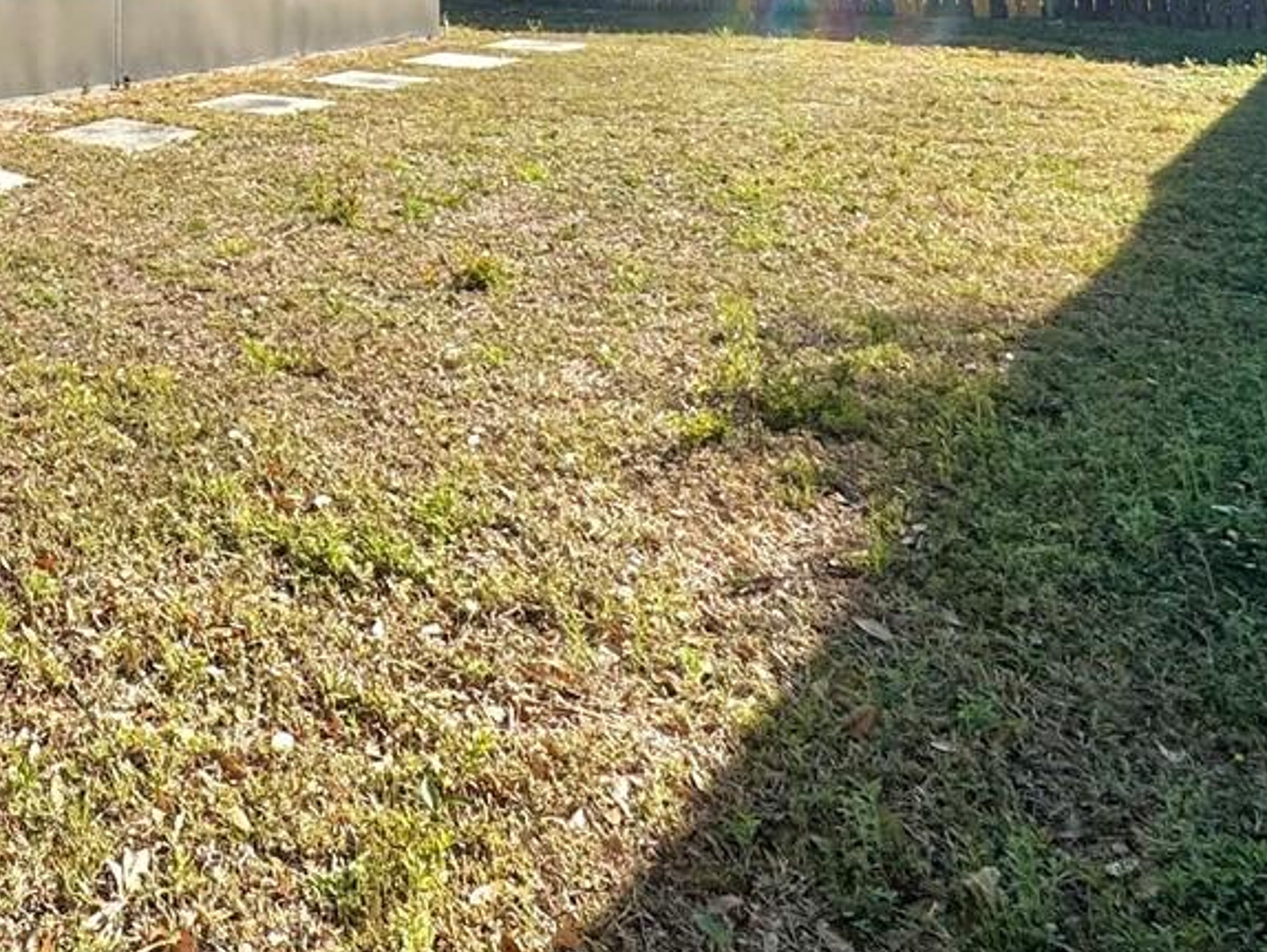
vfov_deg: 31.2
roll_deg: +0.4
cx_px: -51
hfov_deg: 40.7
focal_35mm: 39
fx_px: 1428
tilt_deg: +3.0
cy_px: -183
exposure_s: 1/1789
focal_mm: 2.22
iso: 50
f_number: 2.2
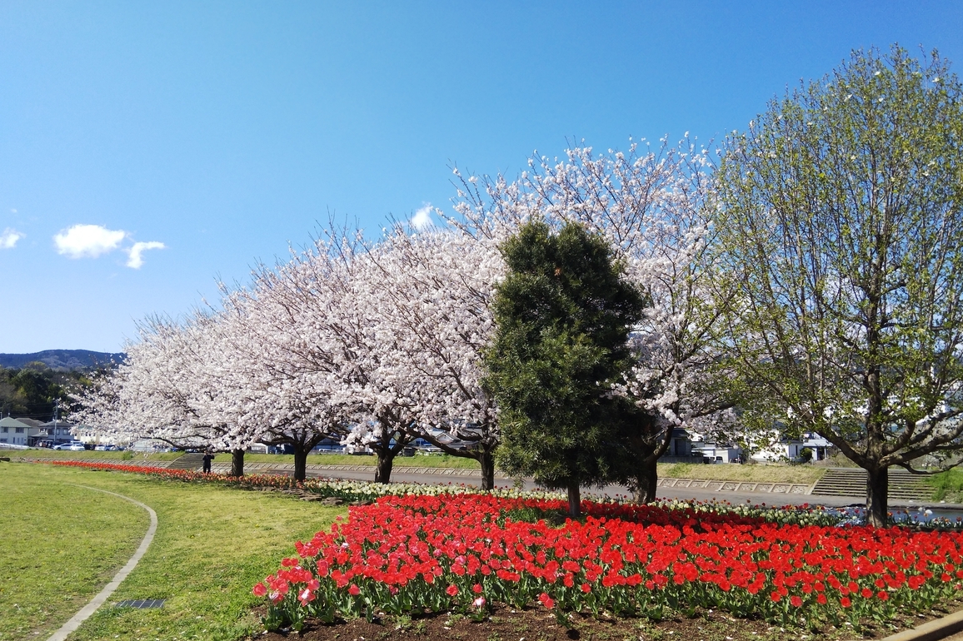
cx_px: 475
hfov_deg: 67.4
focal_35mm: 27
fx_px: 722
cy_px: 370
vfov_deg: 47.7
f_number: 2.2
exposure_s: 1/907
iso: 32
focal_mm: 3.4
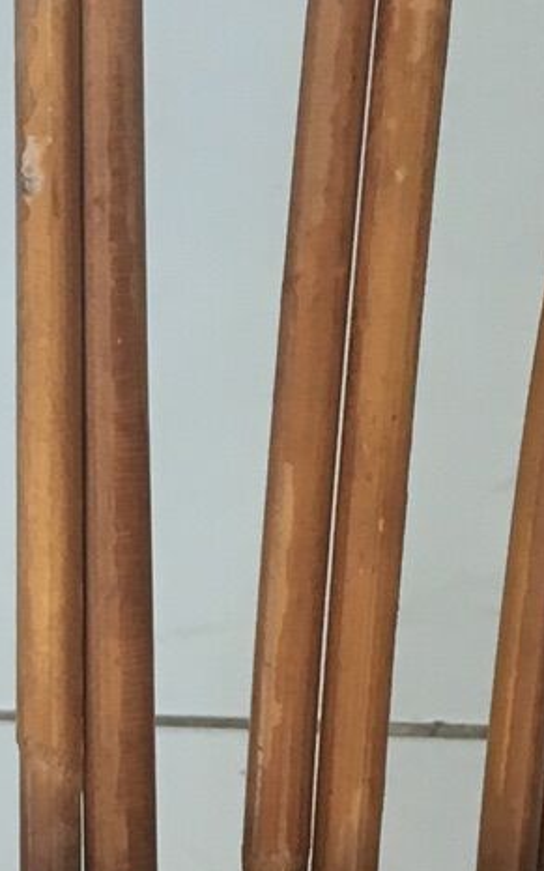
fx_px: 3204
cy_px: 1133
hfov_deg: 9.7
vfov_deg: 14.8
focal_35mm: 135
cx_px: 73
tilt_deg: -71.2
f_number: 2.2
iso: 80
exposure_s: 1/33
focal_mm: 4.15
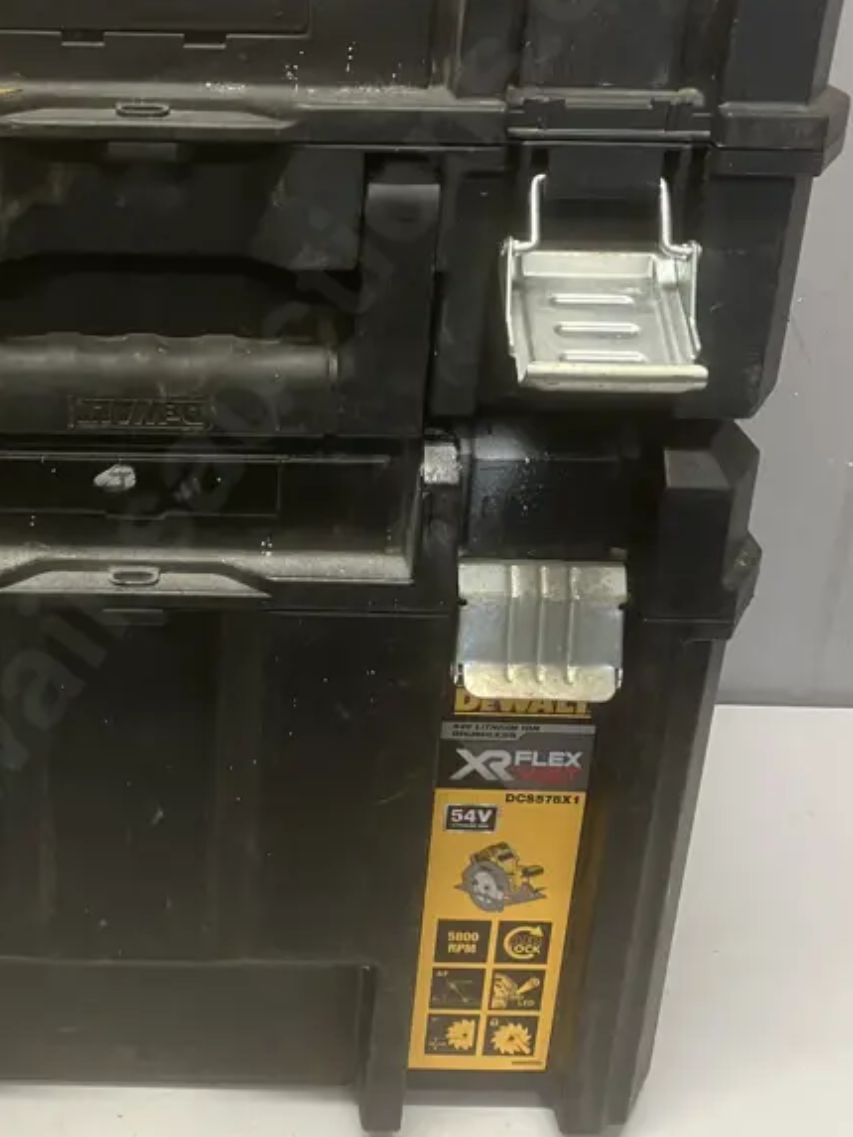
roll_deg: -2.5
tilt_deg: -23.0
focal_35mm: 50
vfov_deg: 38.2
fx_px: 1642
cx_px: 139
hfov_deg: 28.3
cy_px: 550
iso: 100
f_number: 1.8
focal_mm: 3.99
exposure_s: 1/50
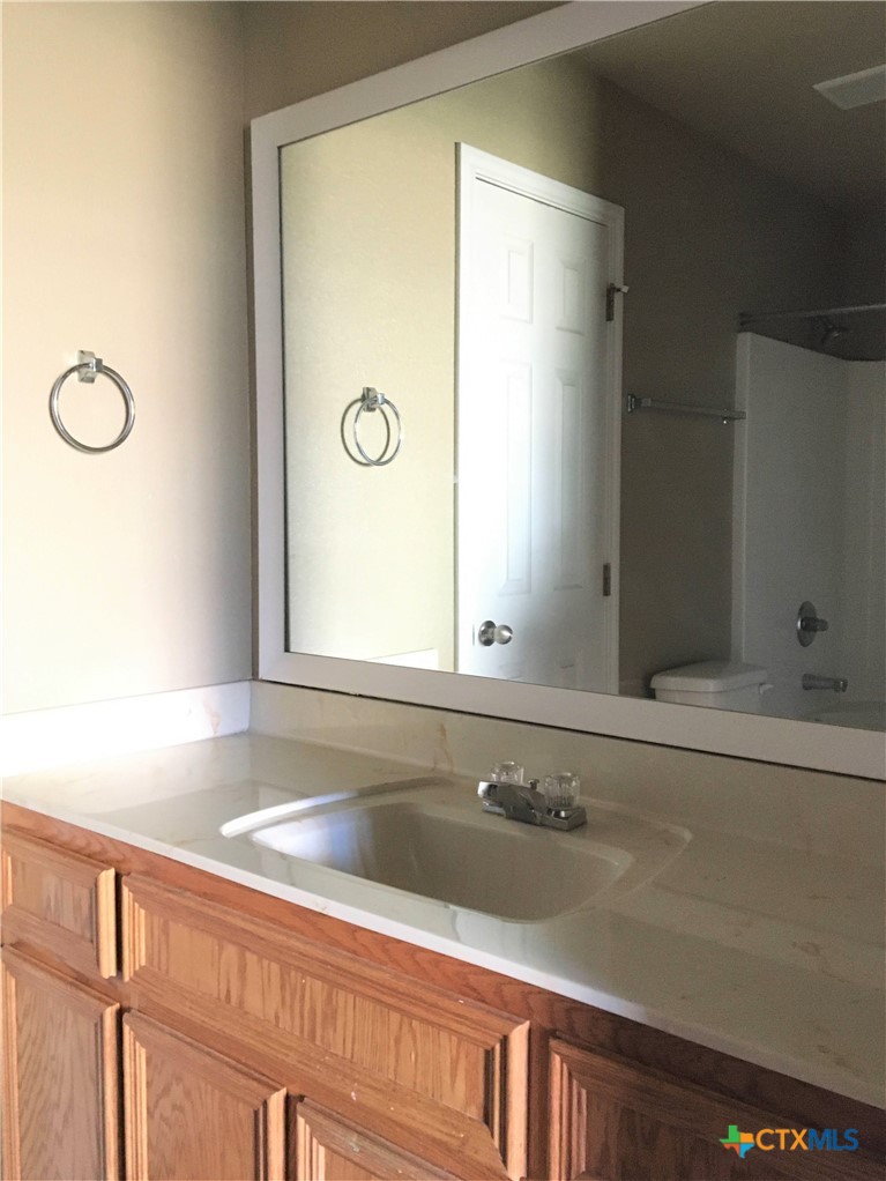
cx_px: 443
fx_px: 989
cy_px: 590
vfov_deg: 61.6
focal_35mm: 29
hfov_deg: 48.2
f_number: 2.2
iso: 250
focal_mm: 4.15
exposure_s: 1/15
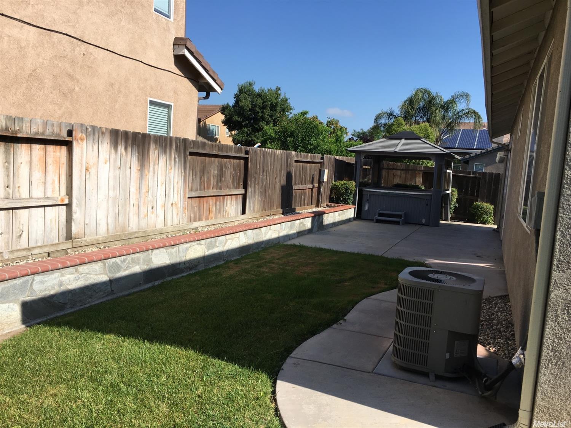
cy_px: 214
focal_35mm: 29
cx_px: 286
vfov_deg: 48.2
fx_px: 478
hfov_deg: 61.7
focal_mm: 4.15
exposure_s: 1/1326
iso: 25
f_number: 2.2
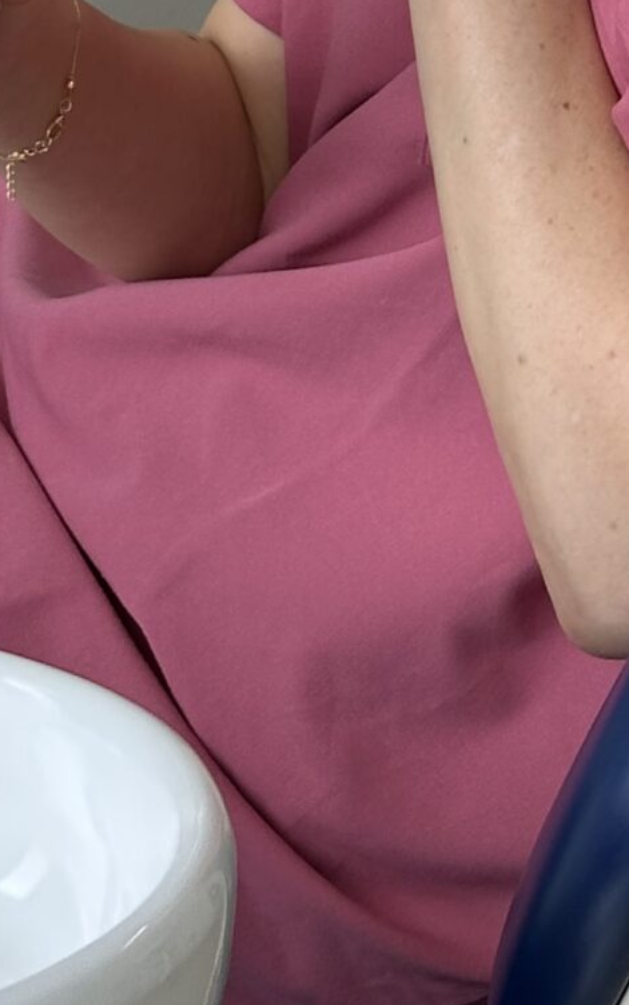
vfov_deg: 11.6
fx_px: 4742
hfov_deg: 7.6
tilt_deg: -8.5
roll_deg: -0.9
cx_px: 477
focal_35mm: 173
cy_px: -517
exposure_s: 1/133
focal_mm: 6.86
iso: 50
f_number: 1.78
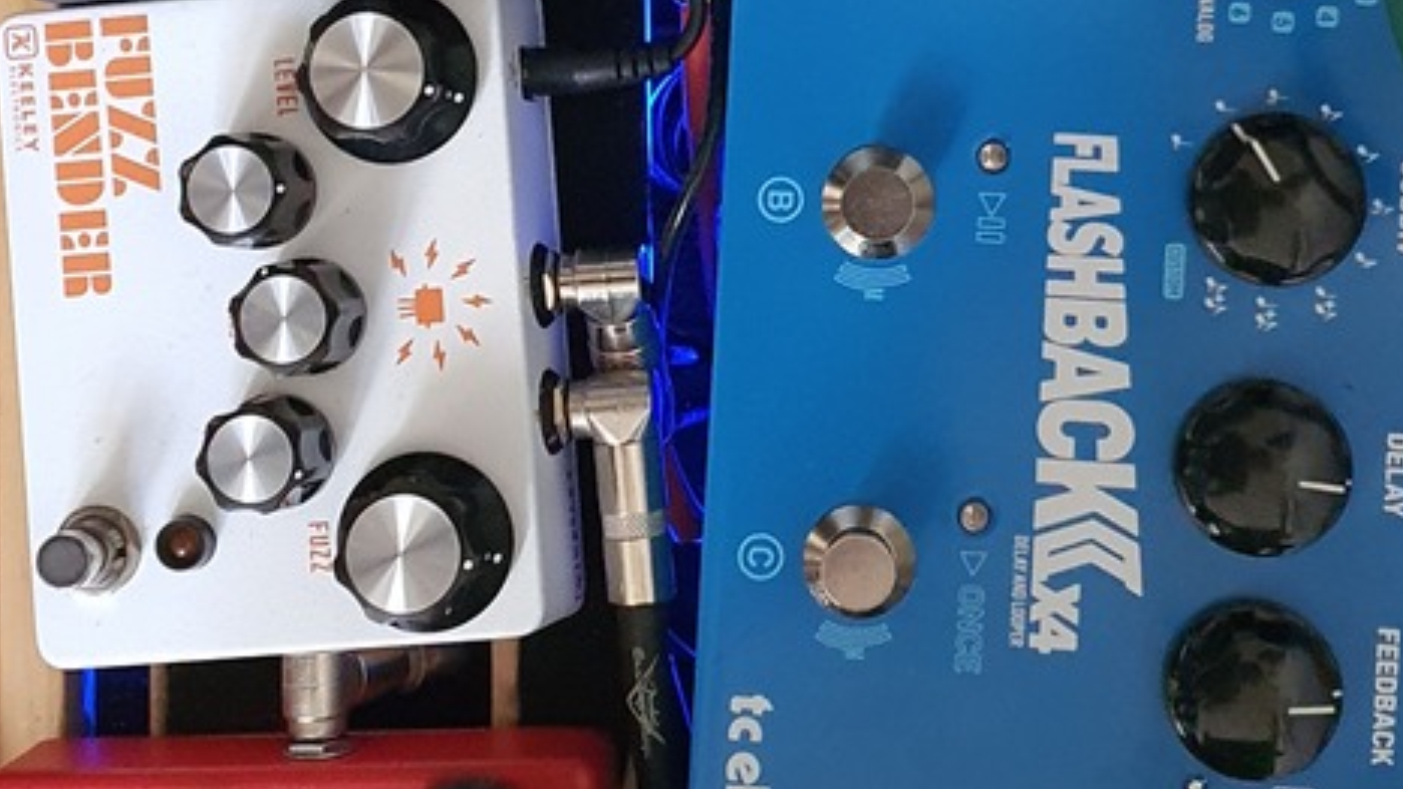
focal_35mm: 73
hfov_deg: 28.9
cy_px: 193
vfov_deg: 16.4
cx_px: 780
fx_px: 2715
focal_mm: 4.3
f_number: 1.5
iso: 500
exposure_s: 1/25
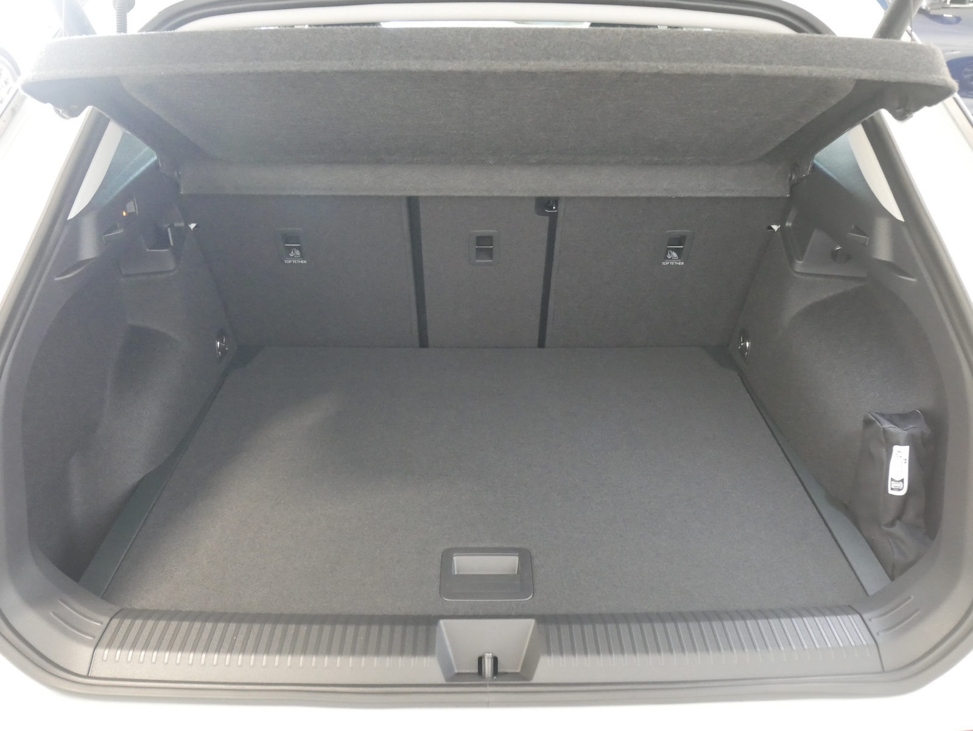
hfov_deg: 59.9
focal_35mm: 30
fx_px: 844
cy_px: 366
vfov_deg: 46.8
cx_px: 486
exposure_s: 1/13
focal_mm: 15
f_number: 3.8
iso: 3200
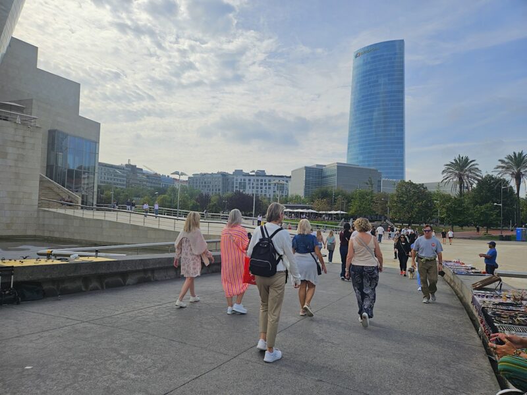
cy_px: 198
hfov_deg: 73.9
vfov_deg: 58.9
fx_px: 350
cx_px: 264
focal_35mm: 23
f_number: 1.8
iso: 25
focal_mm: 5.4
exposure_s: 1/2436
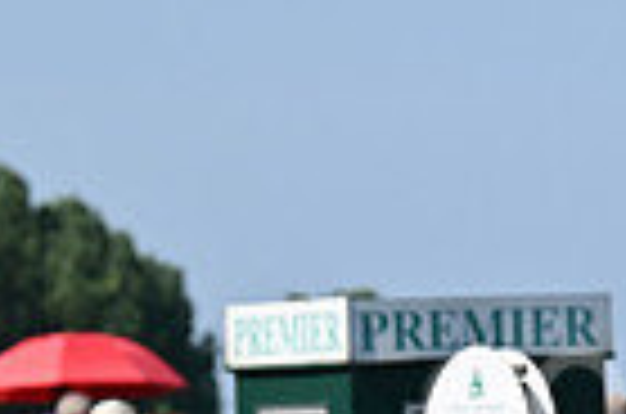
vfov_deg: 2.0
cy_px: 682
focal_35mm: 670
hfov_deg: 3.1
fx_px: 11624
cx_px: 1013
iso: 400
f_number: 5.6
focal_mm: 160
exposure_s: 1/3200
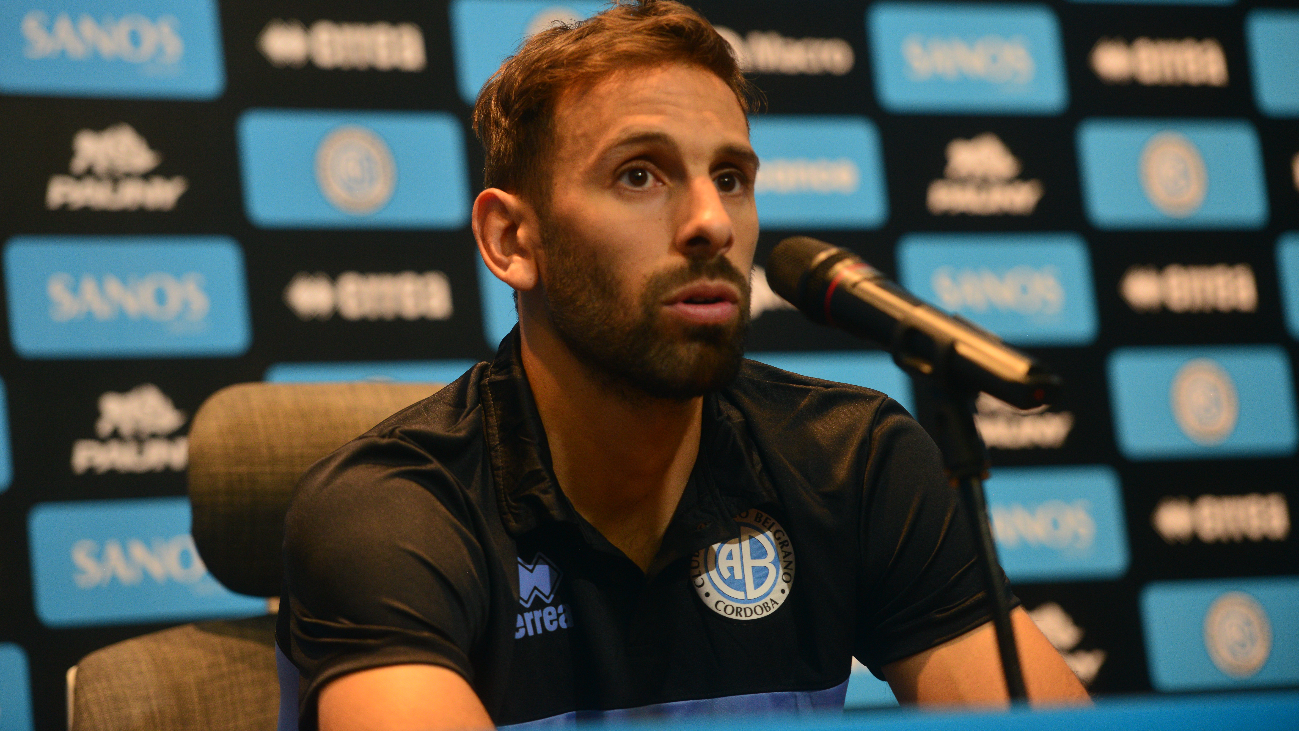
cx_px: 649
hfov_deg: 13.6
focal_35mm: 158
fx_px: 5442
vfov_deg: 7.7
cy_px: 296
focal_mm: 150
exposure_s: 1/125
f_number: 2.8
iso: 1250
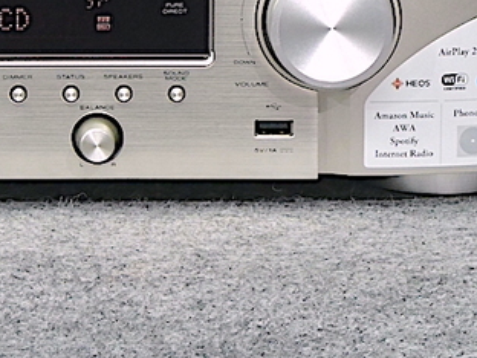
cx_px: -44
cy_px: -17
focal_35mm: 354
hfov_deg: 5.6
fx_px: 4878
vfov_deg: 4.2
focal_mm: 20.6
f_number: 5.6
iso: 200
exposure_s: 1/4
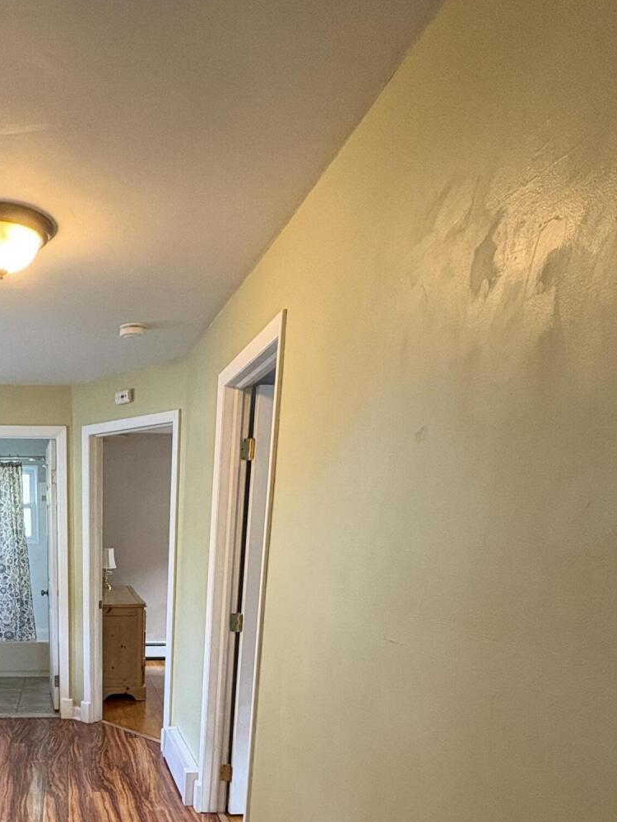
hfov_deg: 46.2
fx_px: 665
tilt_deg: -16.0
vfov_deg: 56.0
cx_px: 93
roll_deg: -0.5
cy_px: 720
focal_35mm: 28
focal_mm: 2.22
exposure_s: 1/60
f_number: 2.2
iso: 320
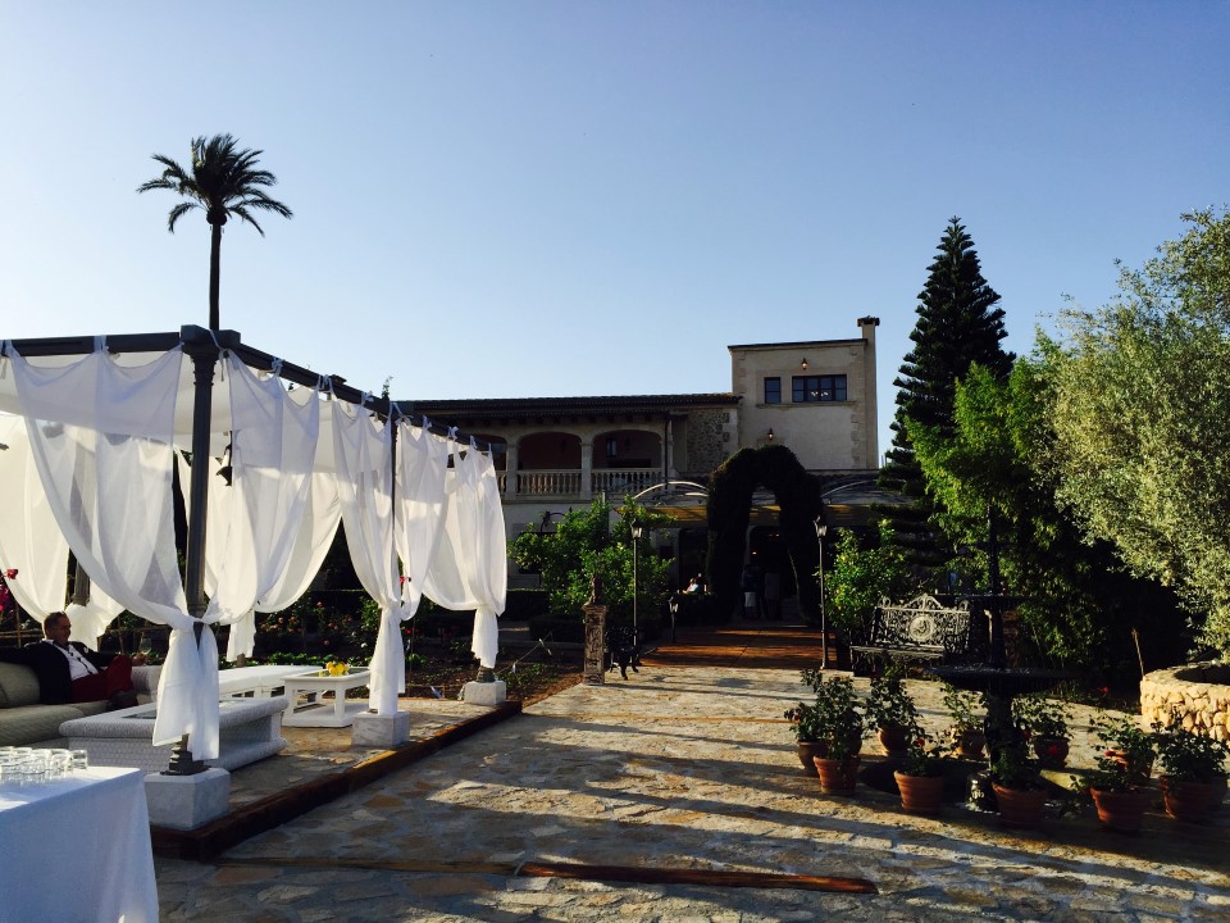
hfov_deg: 61.7
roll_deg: -1.2
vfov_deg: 48.2
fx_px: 1030
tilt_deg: +9.5
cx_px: 615
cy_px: 462
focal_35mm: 29
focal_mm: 4.15
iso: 32
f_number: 2.2
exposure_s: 1/1522
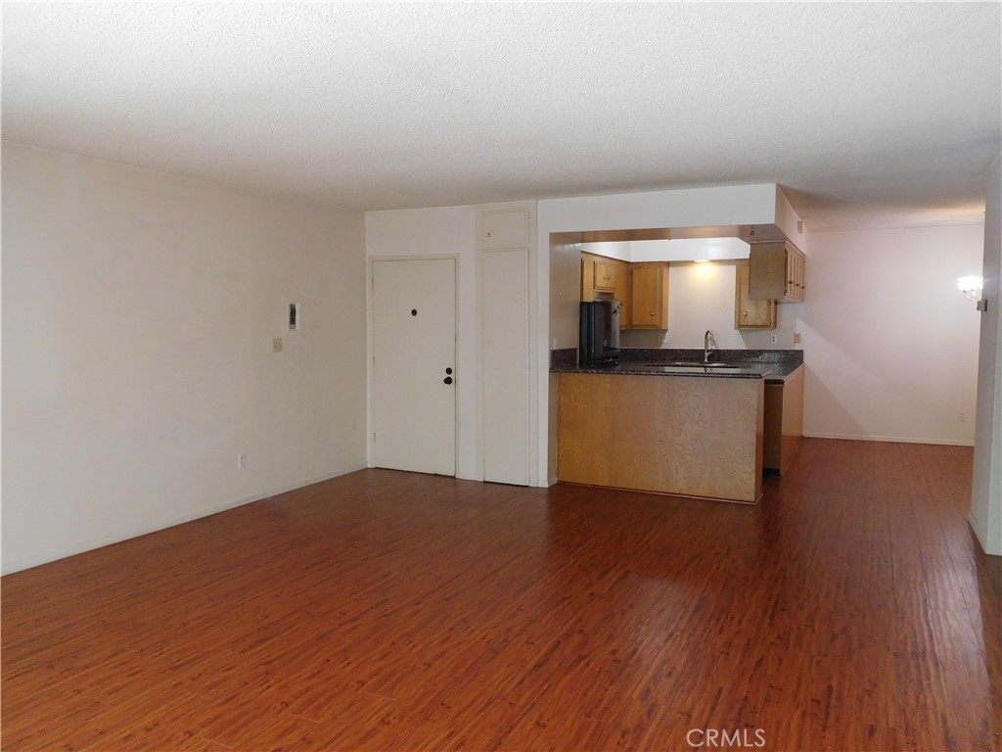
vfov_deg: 54.9
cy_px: 376
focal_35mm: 25
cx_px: 501
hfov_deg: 69.4
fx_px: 724
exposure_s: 1/30
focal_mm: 4.5
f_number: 3.4
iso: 360
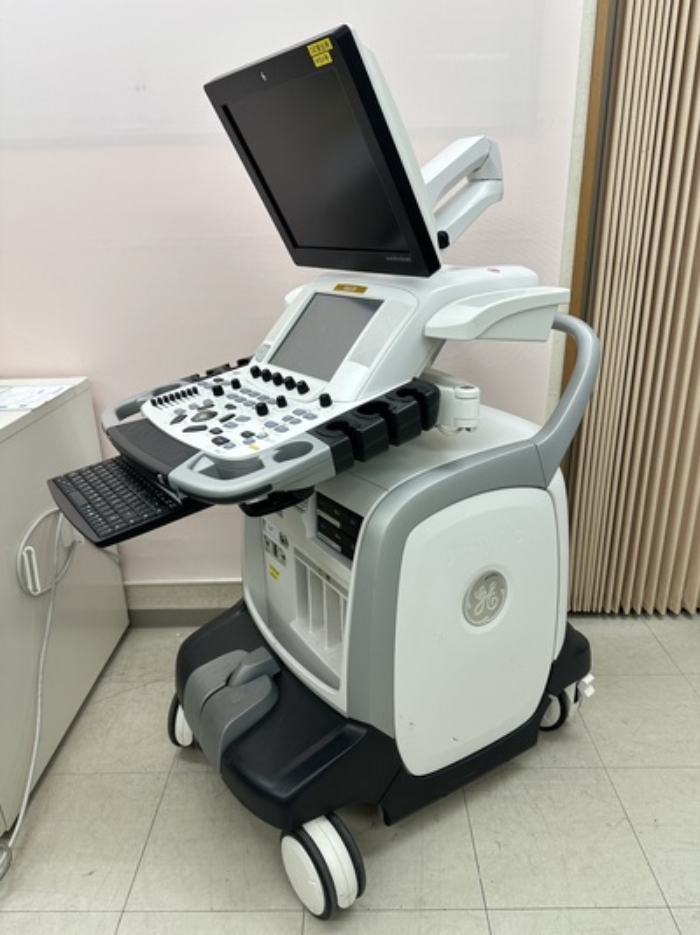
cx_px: 350
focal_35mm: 24
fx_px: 648
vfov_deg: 71.6
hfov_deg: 56.8
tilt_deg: -20.9
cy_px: 468
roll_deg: +1.0
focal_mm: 6.86
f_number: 1.78
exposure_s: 1/122
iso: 50
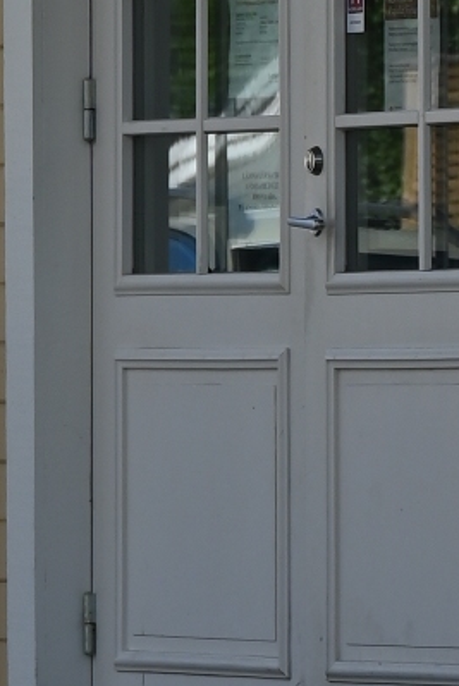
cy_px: -1293
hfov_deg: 2.1
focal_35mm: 663
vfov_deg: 3.1
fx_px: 12646
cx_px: 842
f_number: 7.1
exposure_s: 1/400
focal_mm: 88
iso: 100
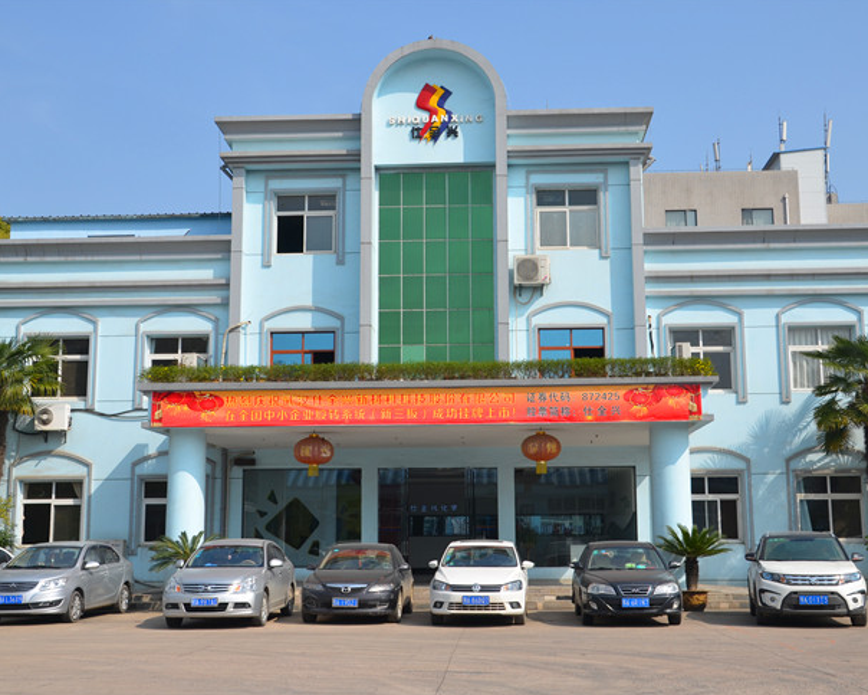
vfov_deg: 34.5
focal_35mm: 44
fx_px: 1119
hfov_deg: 42.4
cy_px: 353
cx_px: 445
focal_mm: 25
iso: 100
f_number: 9
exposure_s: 1/320
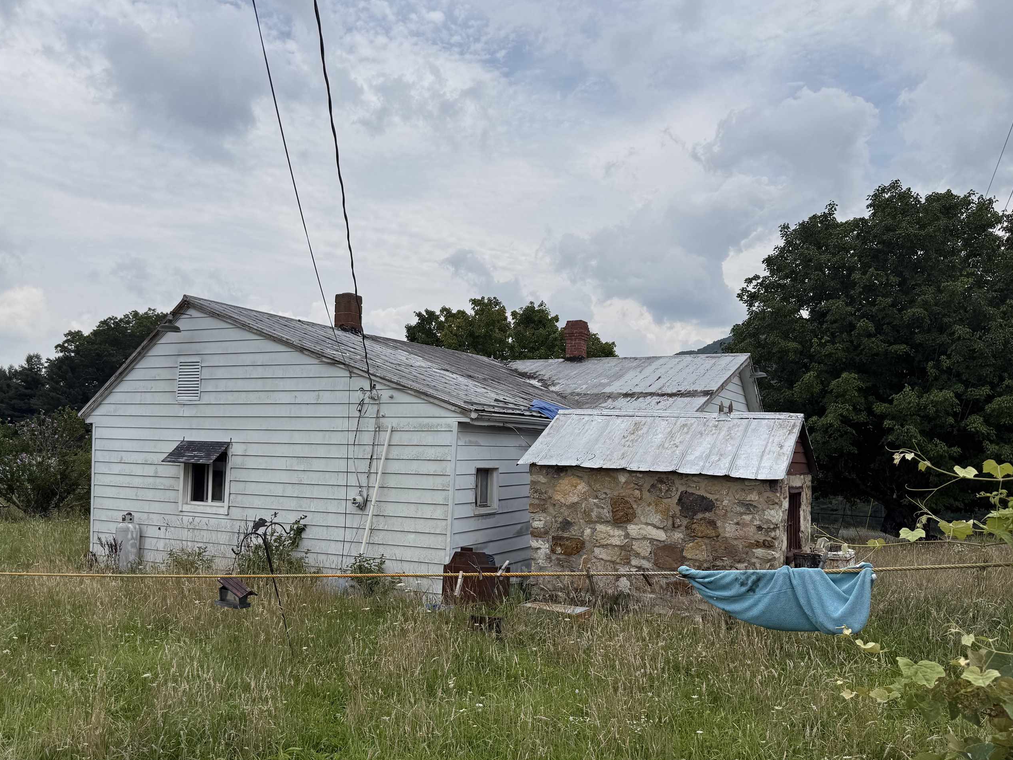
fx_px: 849
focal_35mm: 29
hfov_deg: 61.6
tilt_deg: +3.3
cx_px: 489
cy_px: 421
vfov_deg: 48.2
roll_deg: -2.7
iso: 80
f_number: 1.78
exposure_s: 1/8130
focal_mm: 6.76
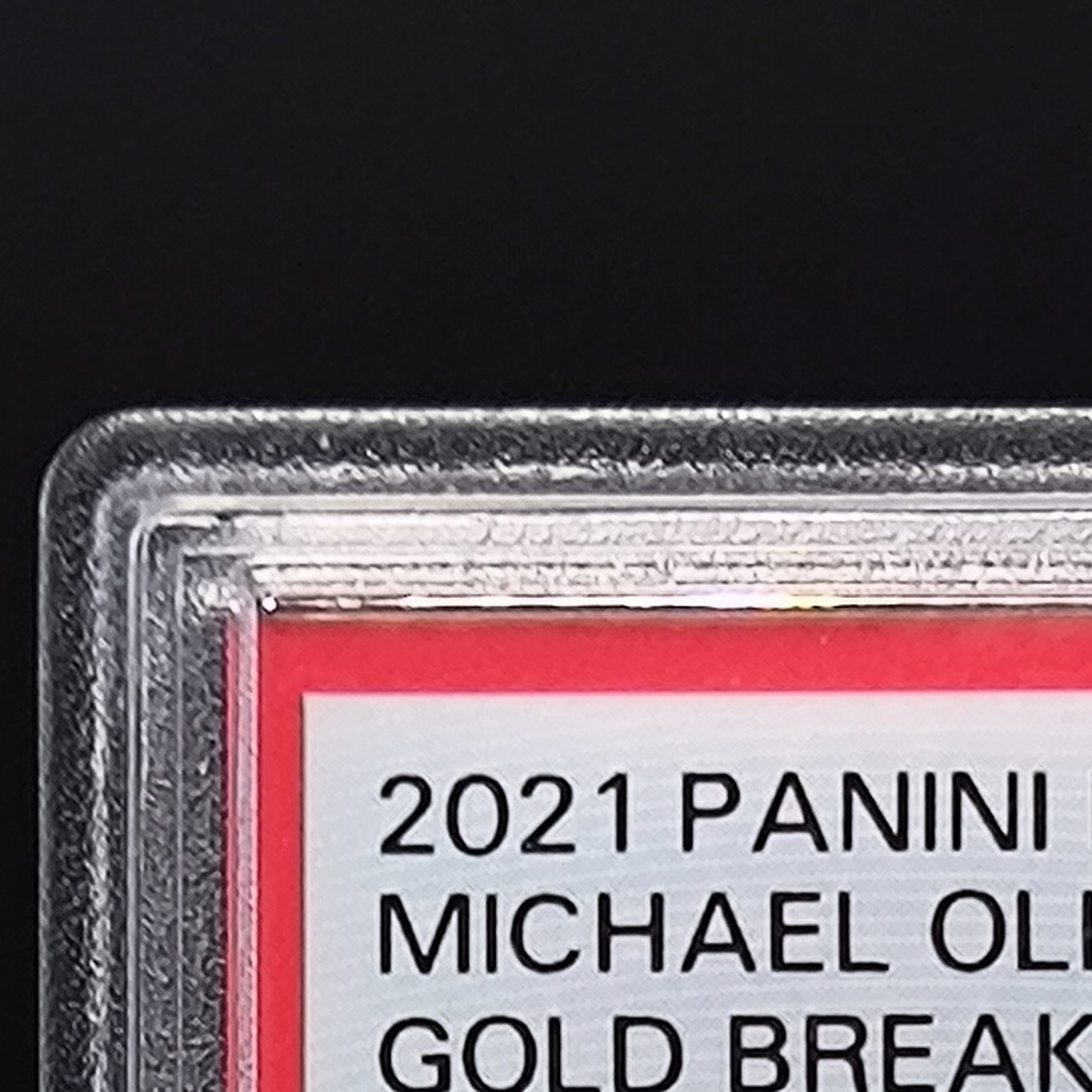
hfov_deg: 6.7
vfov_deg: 6.3
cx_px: 1563
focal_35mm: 258
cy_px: 3103
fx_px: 9208
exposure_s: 1/130
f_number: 1.7
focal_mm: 5.35
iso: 125
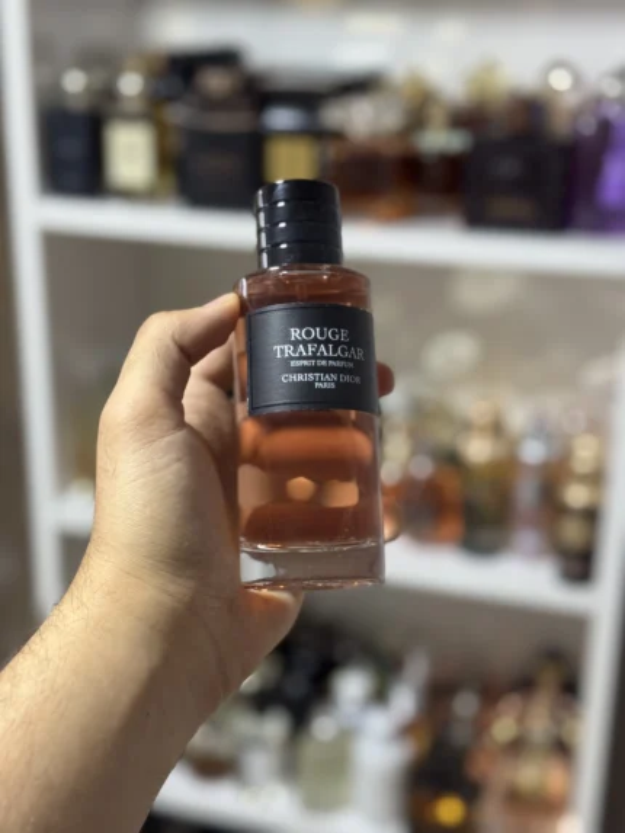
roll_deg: -2.1
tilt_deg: -19.0
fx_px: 1155
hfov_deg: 30.3
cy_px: 416
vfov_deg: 39.6
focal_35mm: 48
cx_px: 312
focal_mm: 6.76
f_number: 1.78
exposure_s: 1/50
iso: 200
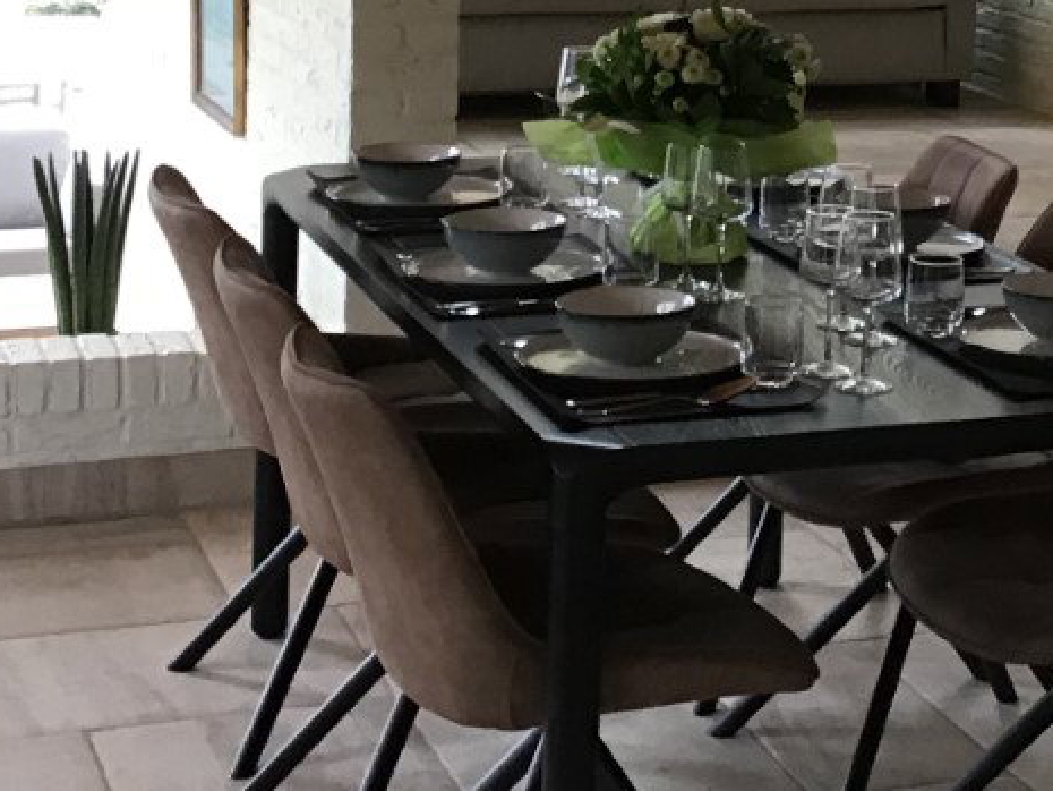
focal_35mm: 96
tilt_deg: -2.2
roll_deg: -1.4
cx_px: 947
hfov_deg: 20.0
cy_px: -177
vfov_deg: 14.9
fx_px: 2921
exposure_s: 1/33
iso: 80
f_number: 2.4
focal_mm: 3.3
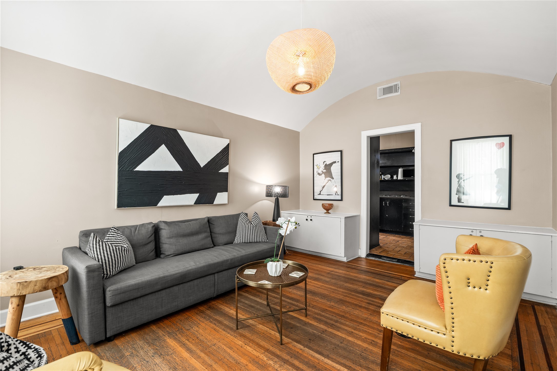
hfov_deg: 96.7
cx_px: 278
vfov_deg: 73.7
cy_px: 186
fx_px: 248
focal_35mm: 16
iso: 640
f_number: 9
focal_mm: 16
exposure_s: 1
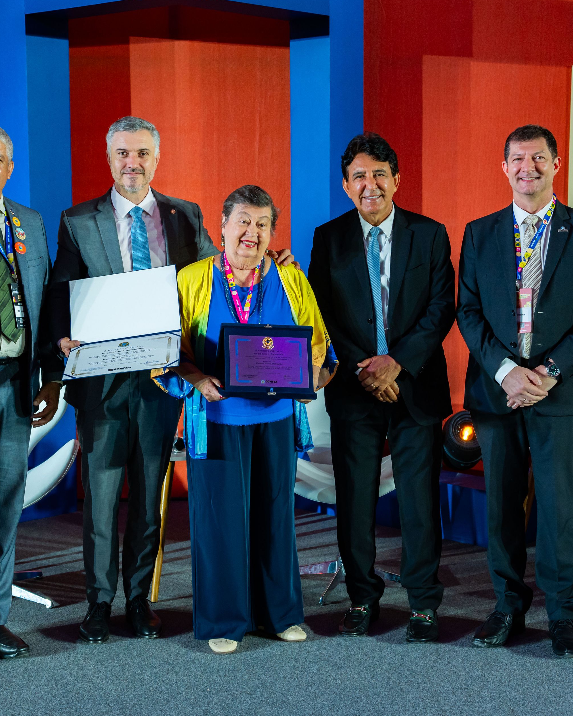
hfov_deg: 23.8
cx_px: 279
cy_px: 345
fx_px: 1357
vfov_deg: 29.6
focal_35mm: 64
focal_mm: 43
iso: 2000
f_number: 4
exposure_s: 1/250
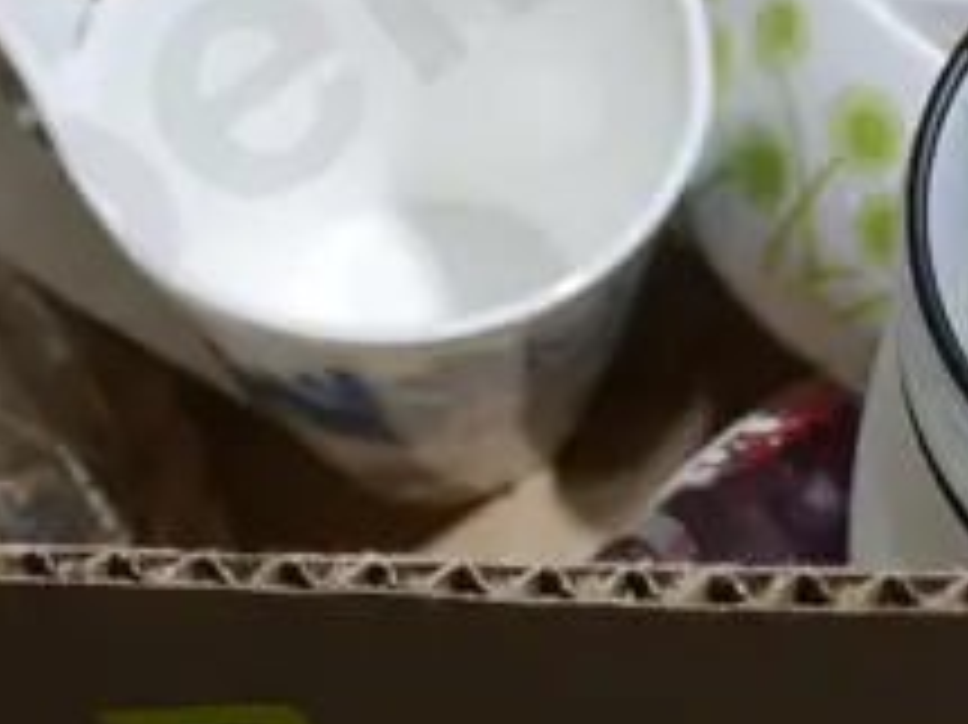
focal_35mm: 162
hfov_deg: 12.1
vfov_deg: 8.9
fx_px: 4528
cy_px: -452
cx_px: 973
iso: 250
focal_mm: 17
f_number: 4
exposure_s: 1/60
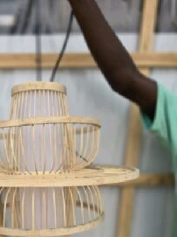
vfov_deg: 52.7
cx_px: 47
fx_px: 232
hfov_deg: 40.7
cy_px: 162
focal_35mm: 34
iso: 12
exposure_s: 1/556
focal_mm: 6.3
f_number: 1.7
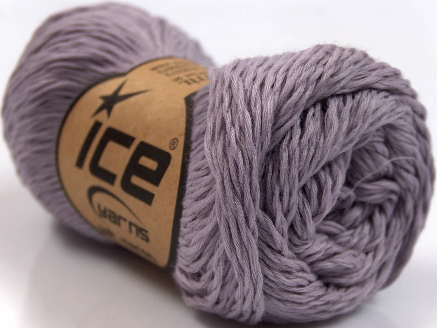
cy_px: 162
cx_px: 218
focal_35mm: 73
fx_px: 922
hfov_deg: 26.7
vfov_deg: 20.2
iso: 100
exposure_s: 1/4.17
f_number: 2.9
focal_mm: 14.73
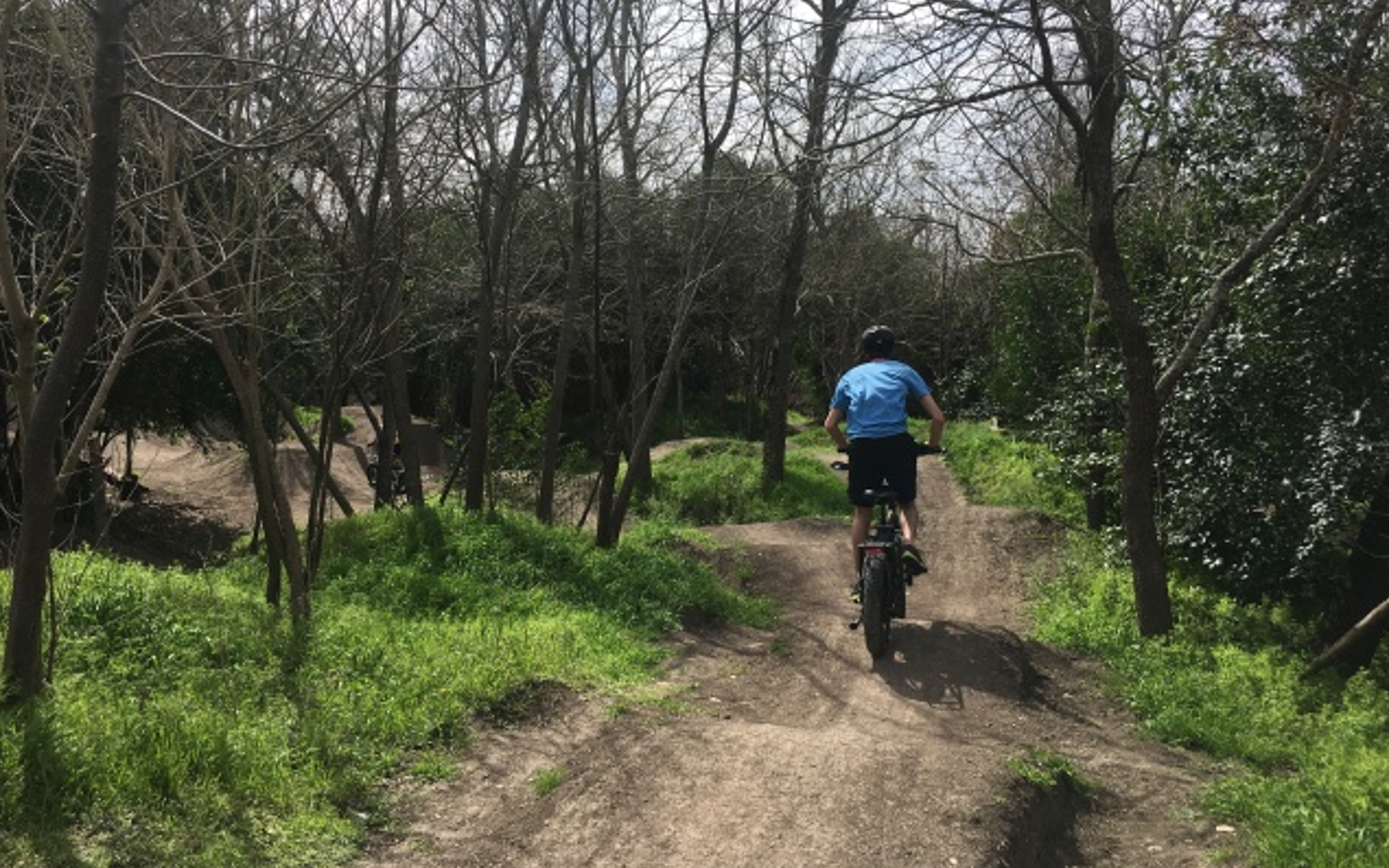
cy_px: 367
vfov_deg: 40.5
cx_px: 691
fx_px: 1174
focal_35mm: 31
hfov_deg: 61.2
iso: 25
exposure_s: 1/1099
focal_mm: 4.15
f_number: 2.2
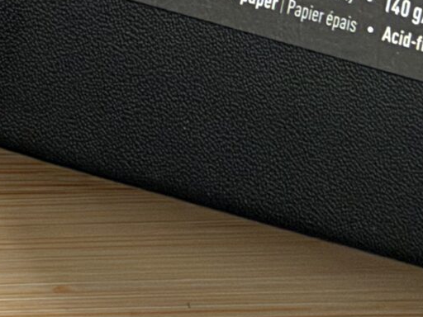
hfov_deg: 14.8
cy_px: -427
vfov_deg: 10.4
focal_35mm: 125
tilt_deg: -81.3
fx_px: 1527
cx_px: -179
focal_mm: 2.22
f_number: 2.2
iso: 80
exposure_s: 1/120
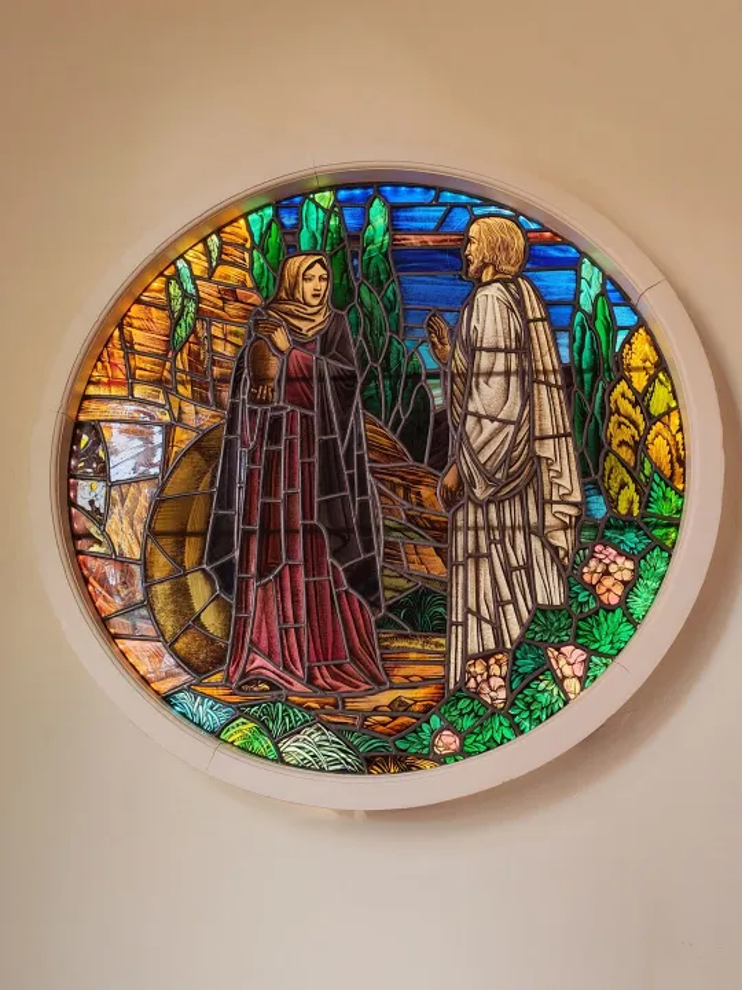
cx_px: 371
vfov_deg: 55.4
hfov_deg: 42.9
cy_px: 495
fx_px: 943
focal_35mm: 33
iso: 500
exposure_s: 1/50
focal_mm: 6.12
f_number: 1.9
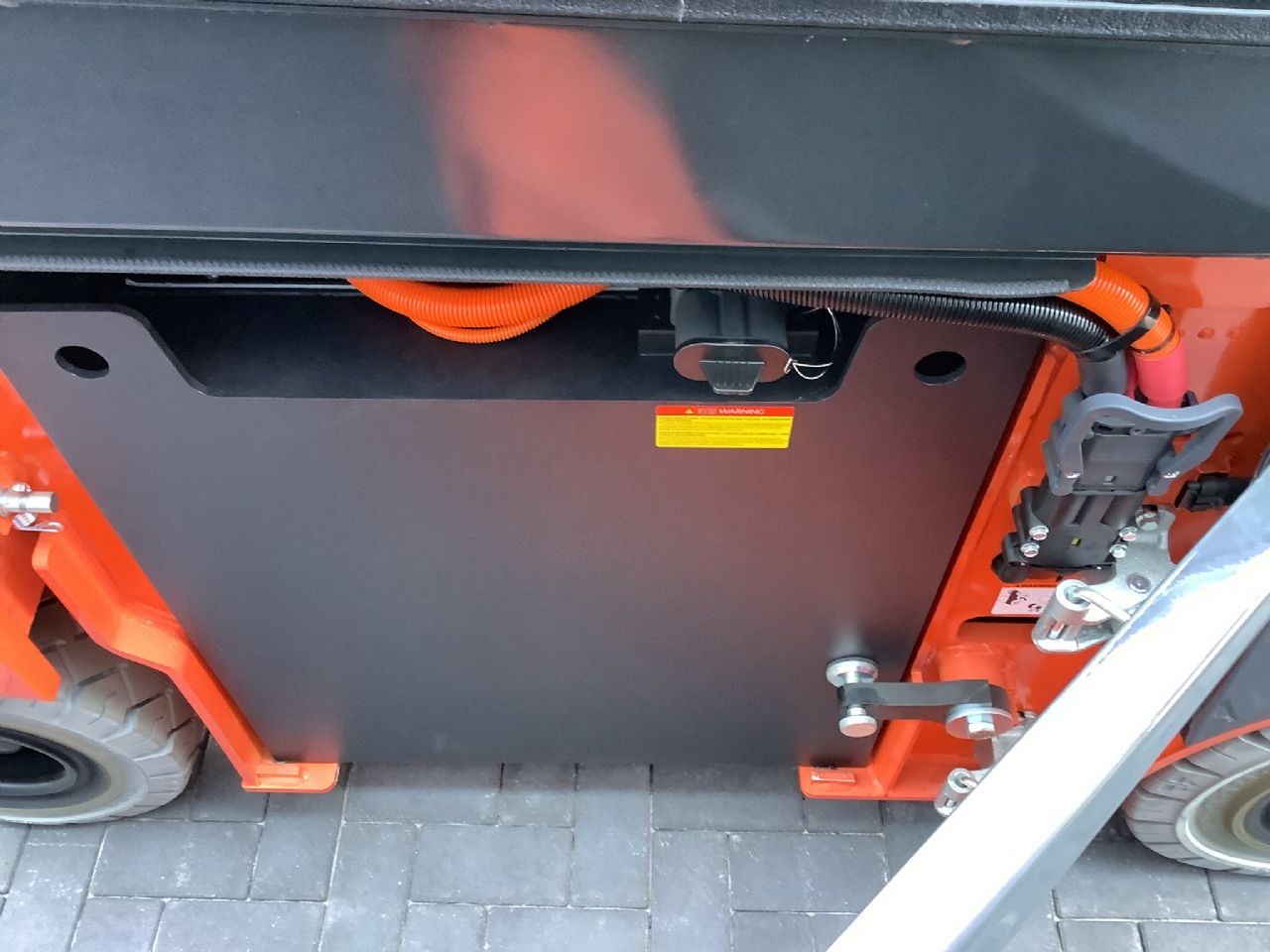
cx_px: 635
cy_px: 476
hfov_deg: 58.4
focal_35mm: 31
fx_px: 1137
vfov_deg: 45.4
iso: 320
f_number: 2.4
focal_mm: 3.3
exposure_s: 1/60
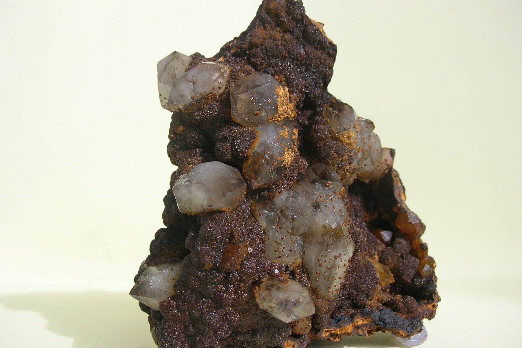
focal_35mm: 38
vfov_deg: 35.0
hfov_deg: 50.7
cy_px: 186
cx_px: 260
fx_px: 551
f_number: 2.7
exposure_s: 1/76
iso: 50
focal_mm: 6
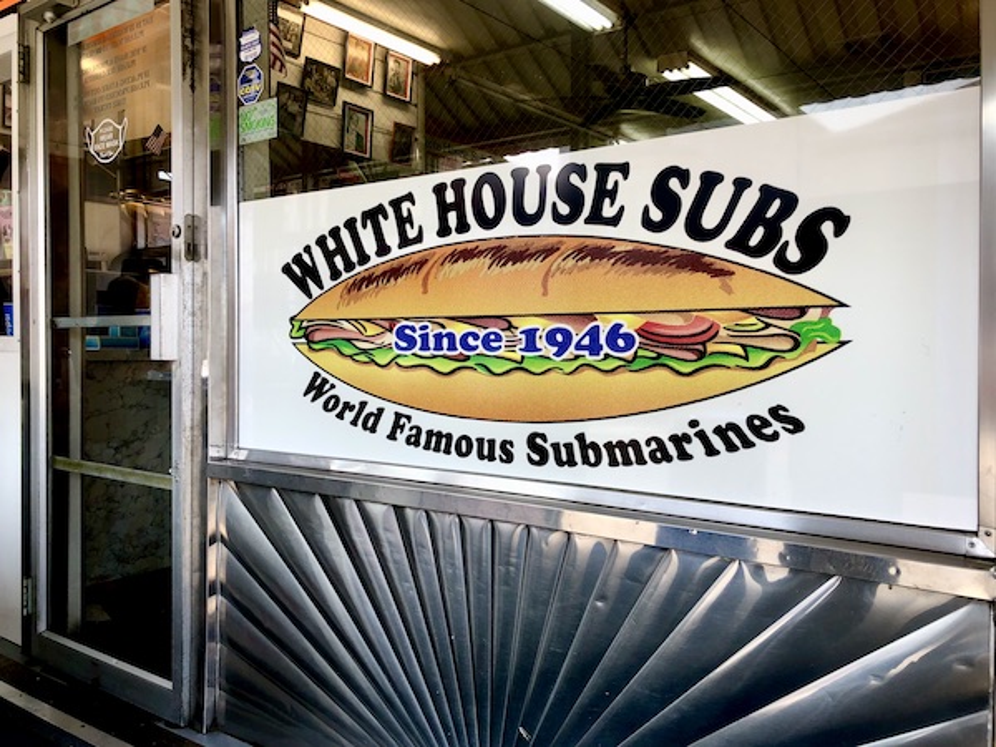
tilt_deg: -1.1
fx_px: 806
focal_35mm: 28
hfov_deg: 63.4
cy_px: 374
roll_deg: +1.1
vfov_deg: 49.7
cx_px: 498
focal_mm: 4
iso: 20
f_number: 1.8
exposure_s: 1/126
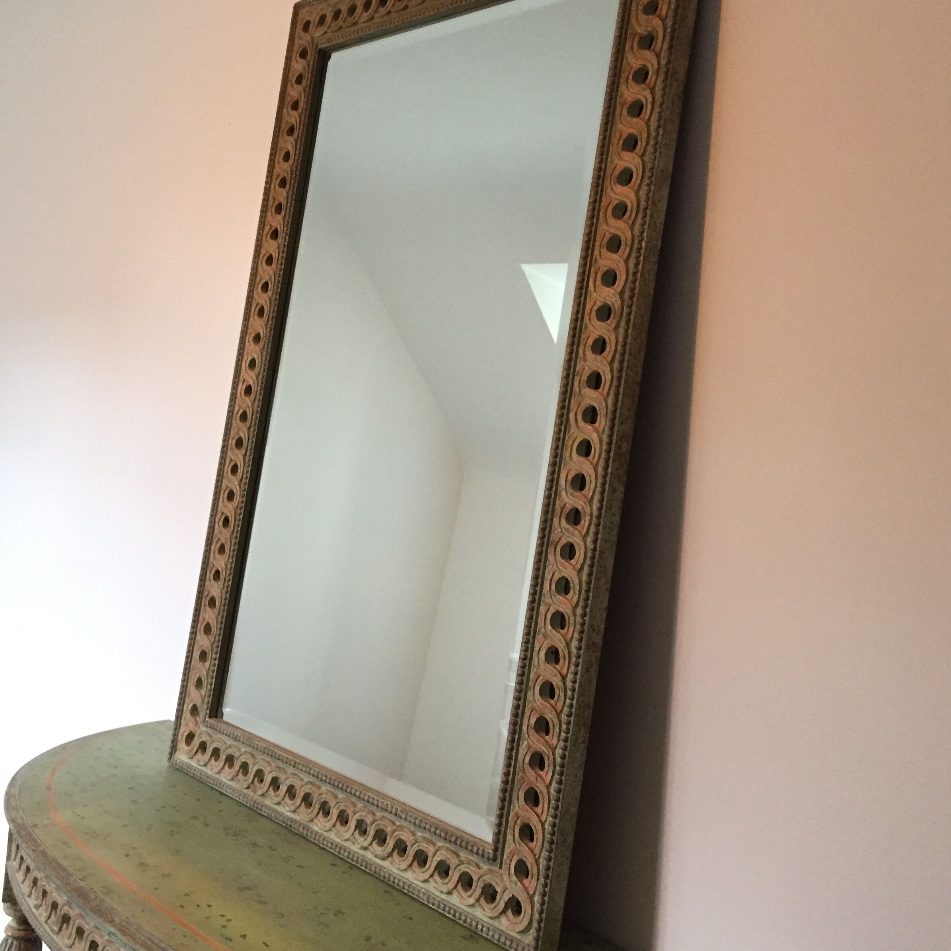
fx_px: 1088
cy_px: 452
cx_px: 484
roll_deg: -4.9
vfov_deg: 47.2
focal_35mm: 35
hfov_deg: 47.2
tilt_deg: +0.5
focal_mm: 4.15
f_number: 2.2
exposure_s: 1/33
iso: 250
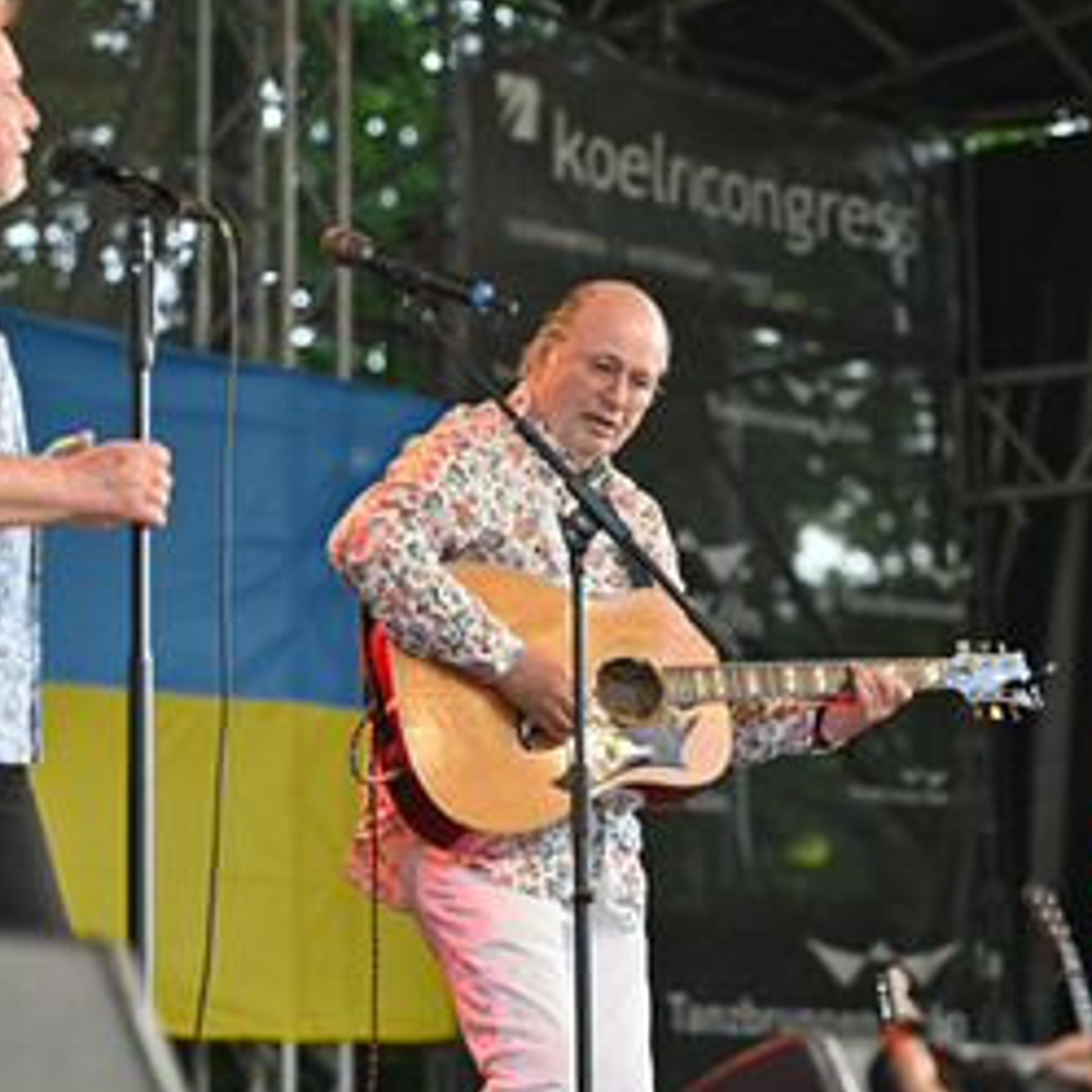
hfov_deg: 12.0
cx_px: 533
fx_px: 5211
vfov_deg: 12.0
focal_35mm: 146
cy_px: 474
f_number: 2.8
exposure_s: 1/500
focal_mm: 95
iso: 320
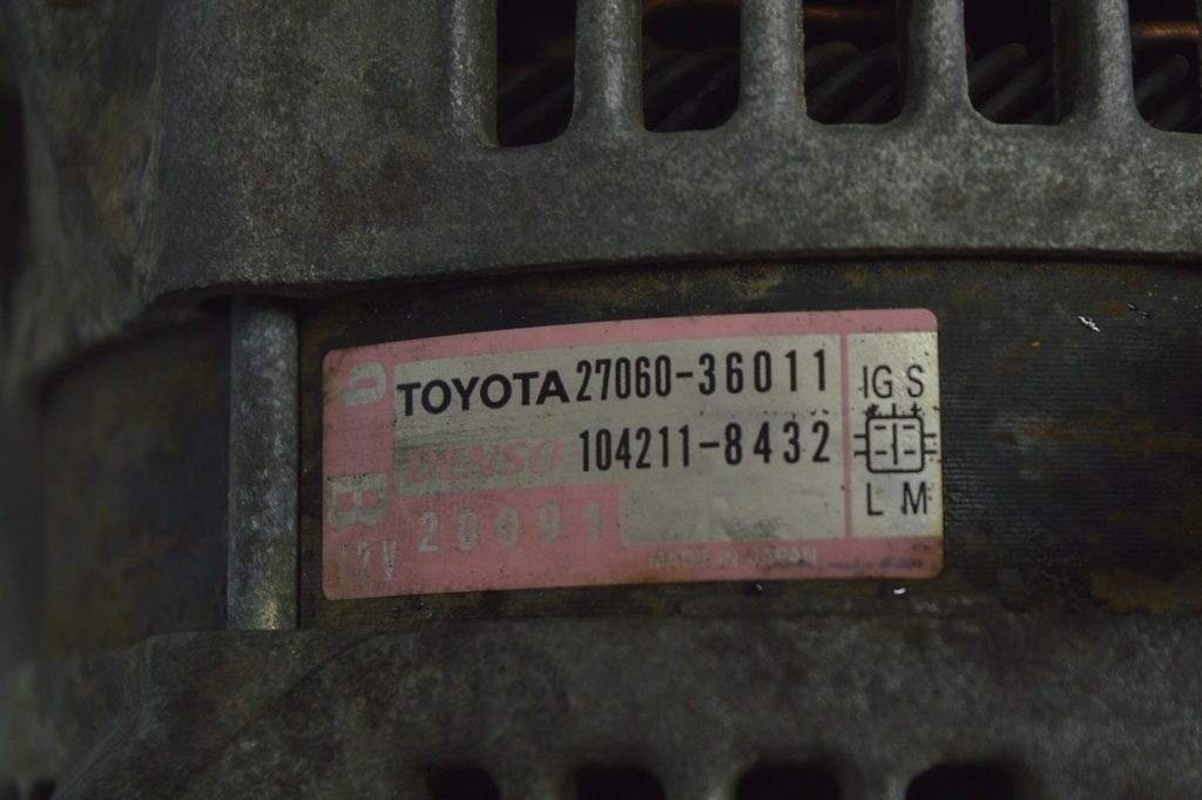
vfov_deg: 16.5
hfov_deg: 24.6
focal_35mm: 82
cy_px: 400
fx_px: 2752
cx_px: 601
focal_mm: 55
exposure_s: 1/50
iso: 400
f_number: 5.6
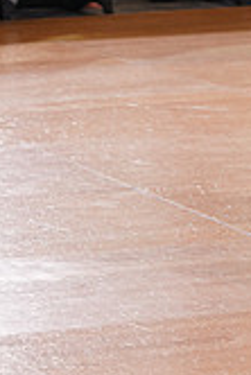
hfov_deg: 3.7
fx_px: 3830
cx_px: 413
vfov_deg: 5.6
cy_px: -188
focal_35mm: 367
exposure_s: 1/160
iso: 1600
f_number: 5.6
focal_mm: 105
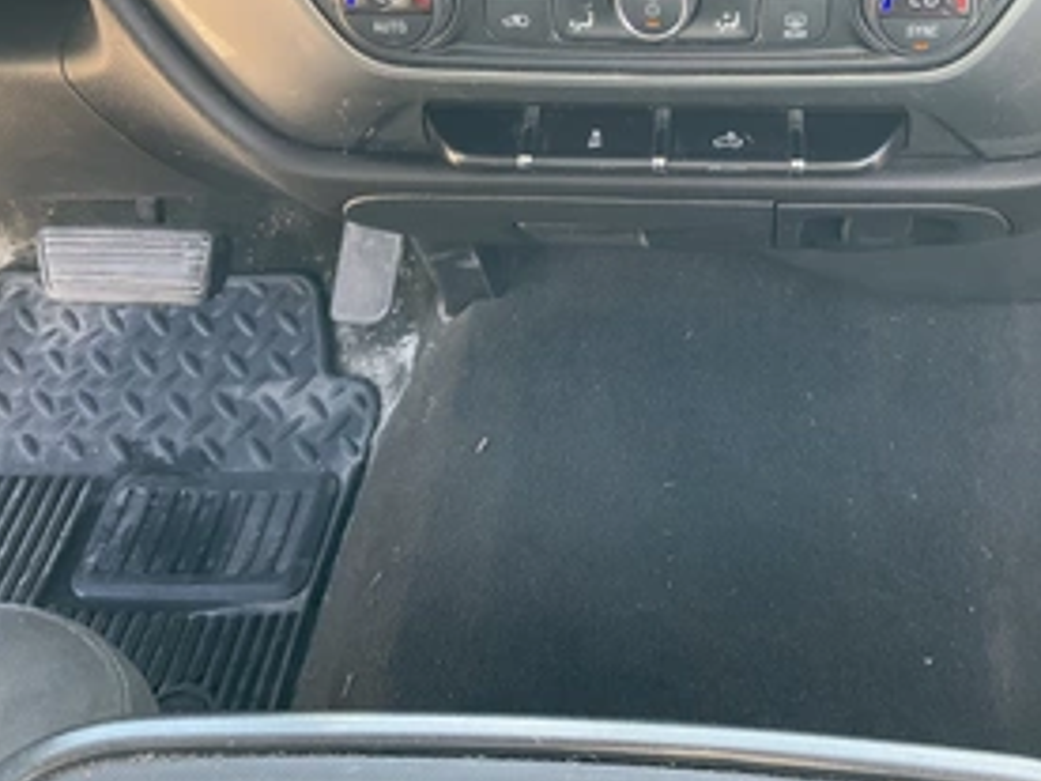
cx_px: 679
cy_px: 230
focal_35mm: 42
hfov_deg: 44.3
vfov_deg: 33.9
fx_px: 1263
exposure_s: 1/60
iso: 80
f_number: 1.8
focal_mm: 3
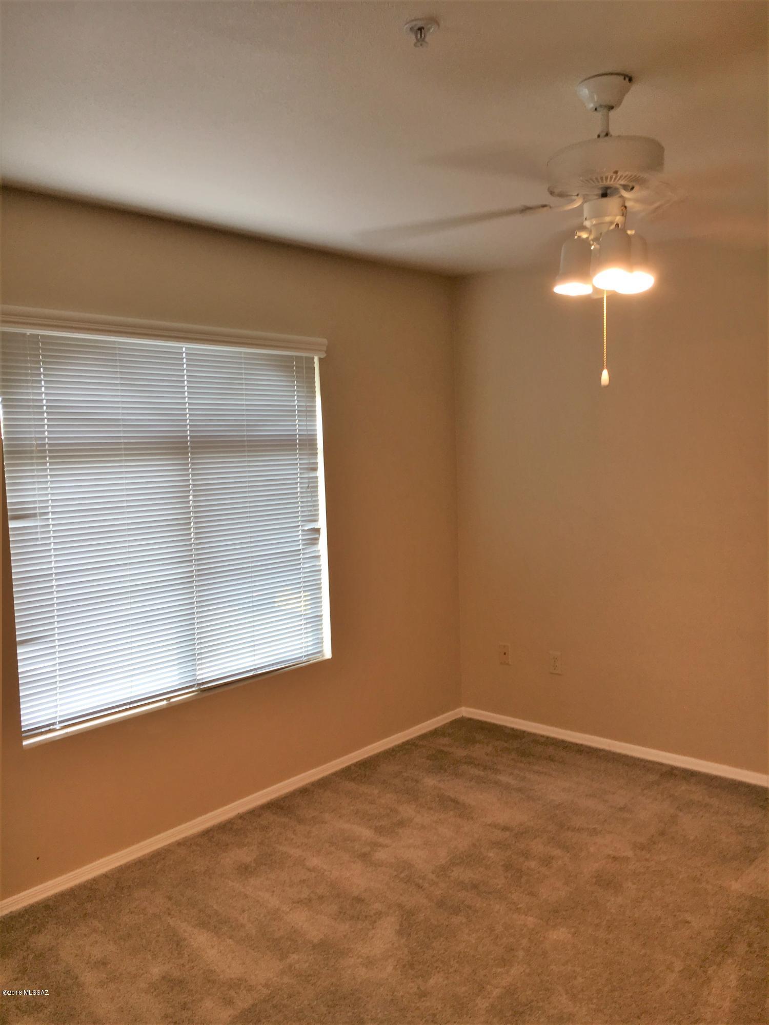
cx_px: 384
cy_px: 512
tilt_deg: -3.9
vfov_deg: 61.7
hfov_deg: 48.2
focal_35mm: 29
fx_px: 859
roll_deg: +1.3
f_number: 2.2
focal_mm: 4.15
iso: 25
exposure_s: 1/30
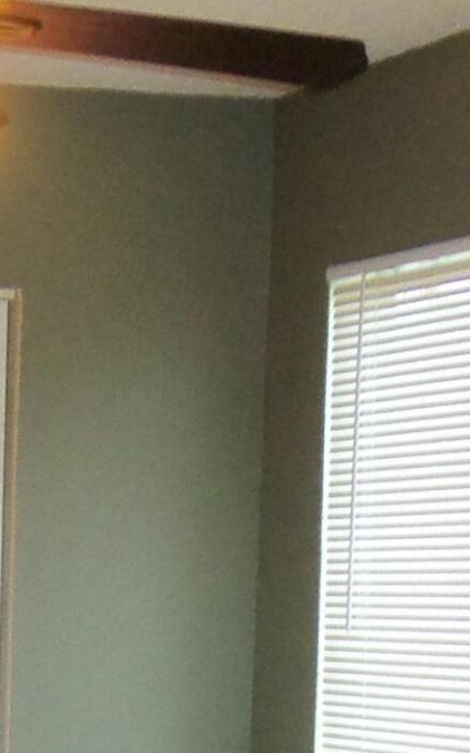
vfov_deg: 15.2
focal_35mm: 131
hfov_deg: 9.7
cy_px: 996
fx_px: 2687
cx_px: -209
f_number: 3.4
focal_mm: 5.2
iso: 160
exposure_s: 1/30
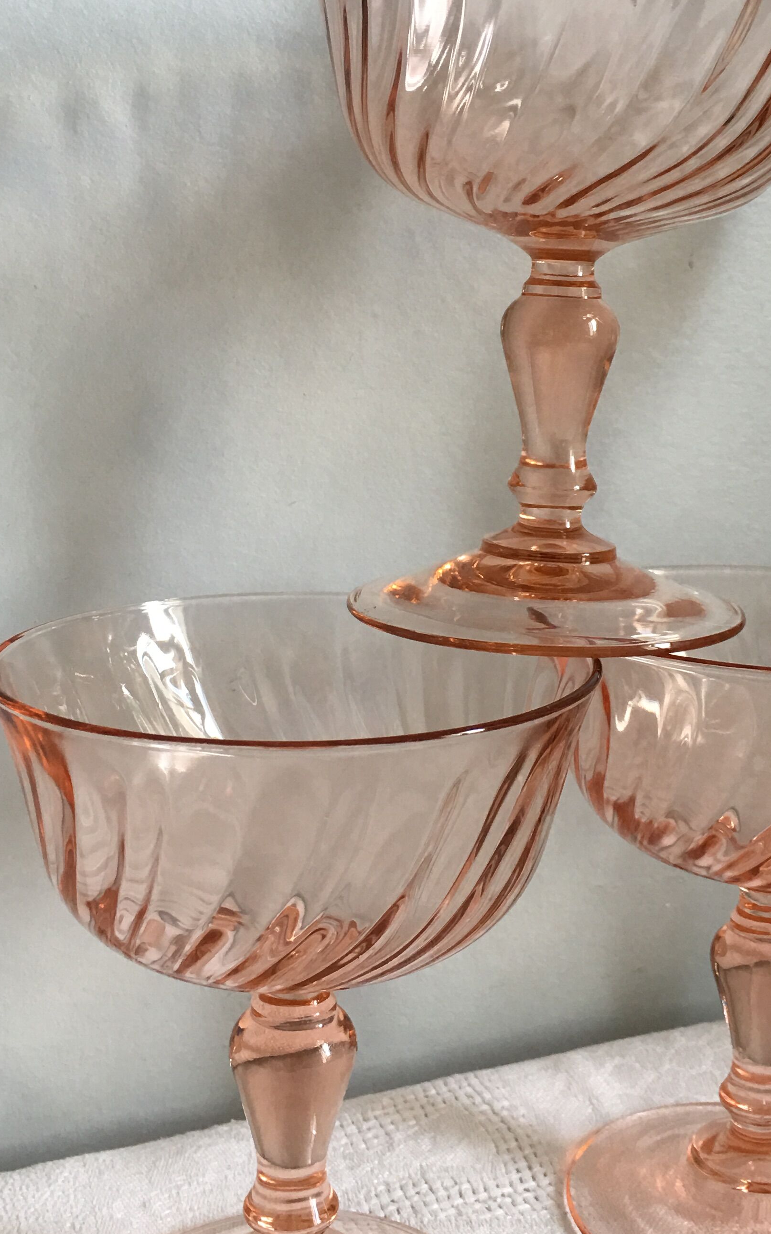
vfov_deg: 41.6
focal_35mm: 48
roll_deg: -1.9
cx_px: 482
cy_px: 487
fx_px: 1614
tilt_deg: -6.5
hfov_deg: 26.8
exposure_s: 1/33
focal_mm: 4.15
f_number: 2.2
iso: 40
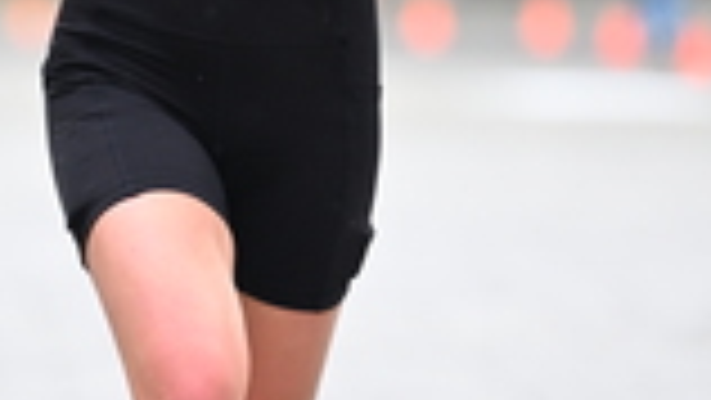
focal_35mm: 728
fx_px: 13730
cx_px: 214
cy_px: 184
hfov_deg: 3.0
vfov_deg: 1.7
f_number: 2.8
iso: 1250
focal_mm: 200
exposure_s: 1/1600
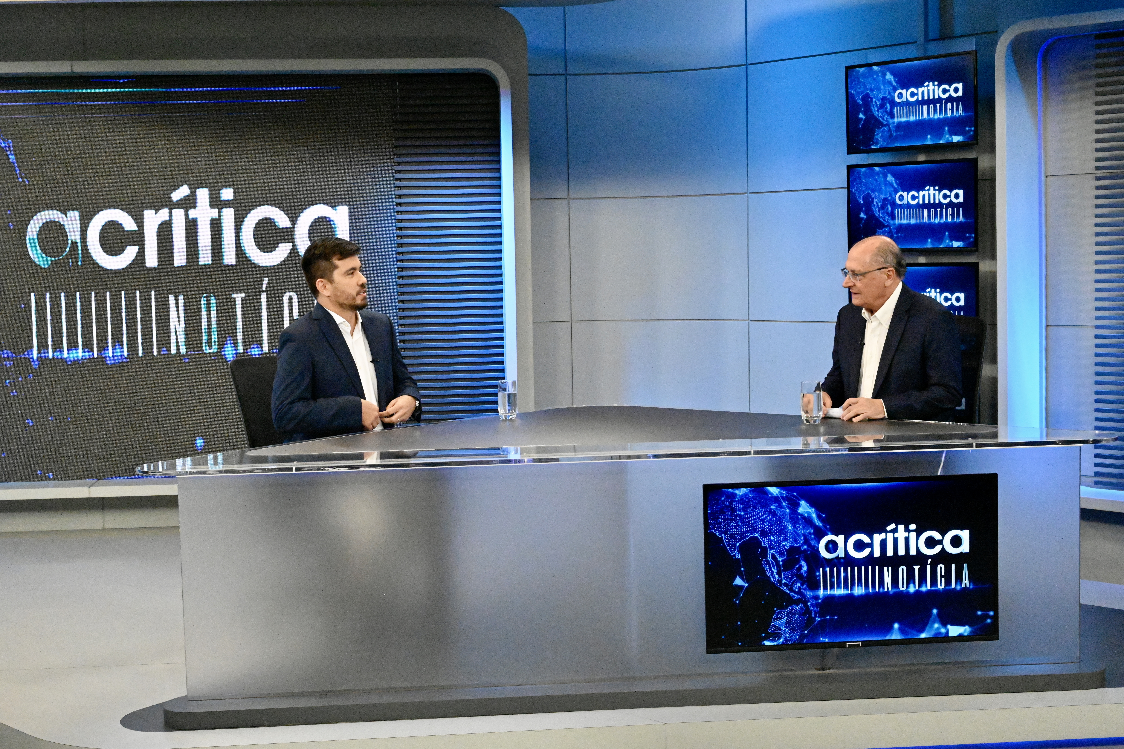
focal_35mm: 49
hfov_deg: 40.3
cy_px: 374
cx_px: 562
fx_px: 1530
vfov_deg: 27.5
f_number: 10
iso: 16000
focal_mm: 49
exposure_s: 1/400
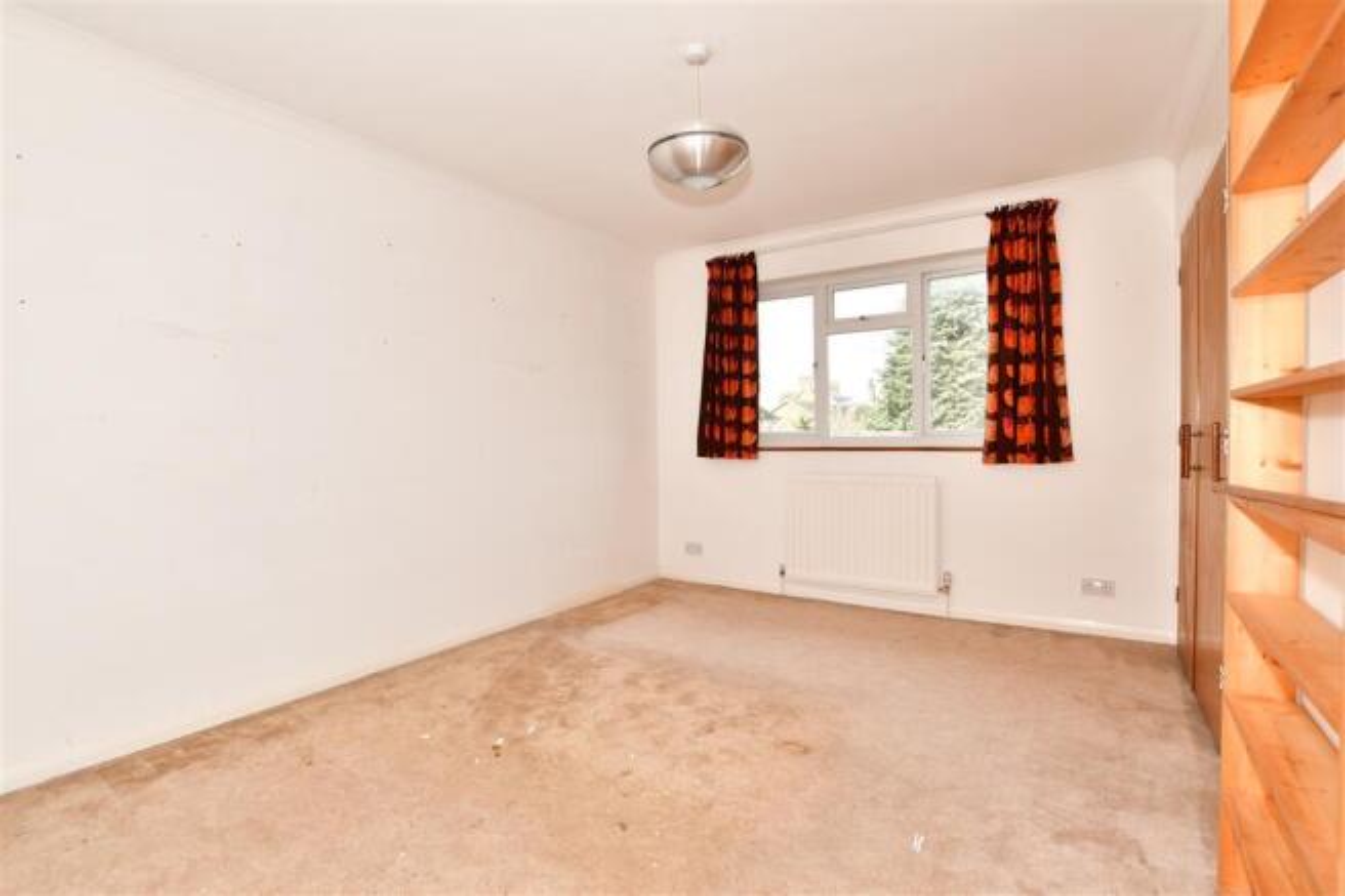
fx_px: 560
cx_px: 672
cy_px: 448
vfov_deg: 77.3
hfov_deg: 100.4
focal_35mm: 15
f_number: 6.3
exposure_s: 1/80
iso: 200
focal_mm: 10
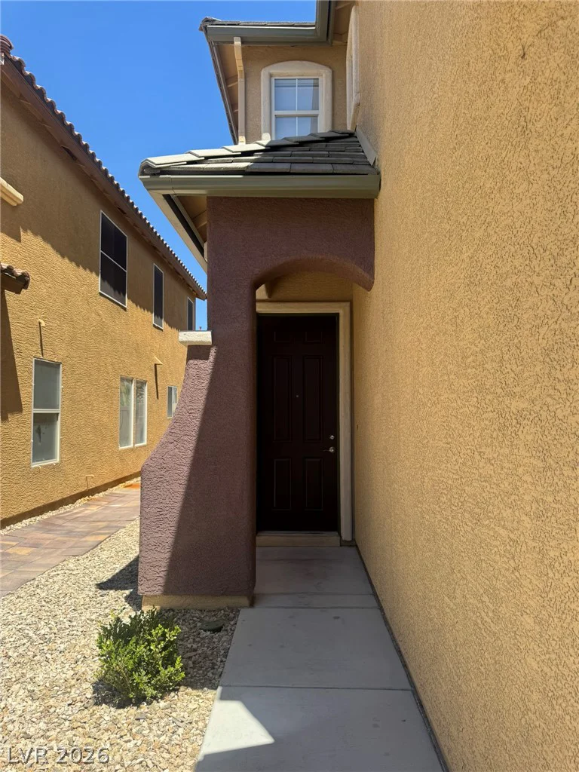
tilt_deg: +1.8
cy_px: 386
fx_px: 535
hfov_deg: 56.8
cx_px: 290
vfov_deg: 71.6
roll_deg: +0.7
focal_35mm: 24
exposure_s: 1/2174
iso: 80
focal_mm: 6.76
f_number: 1.78
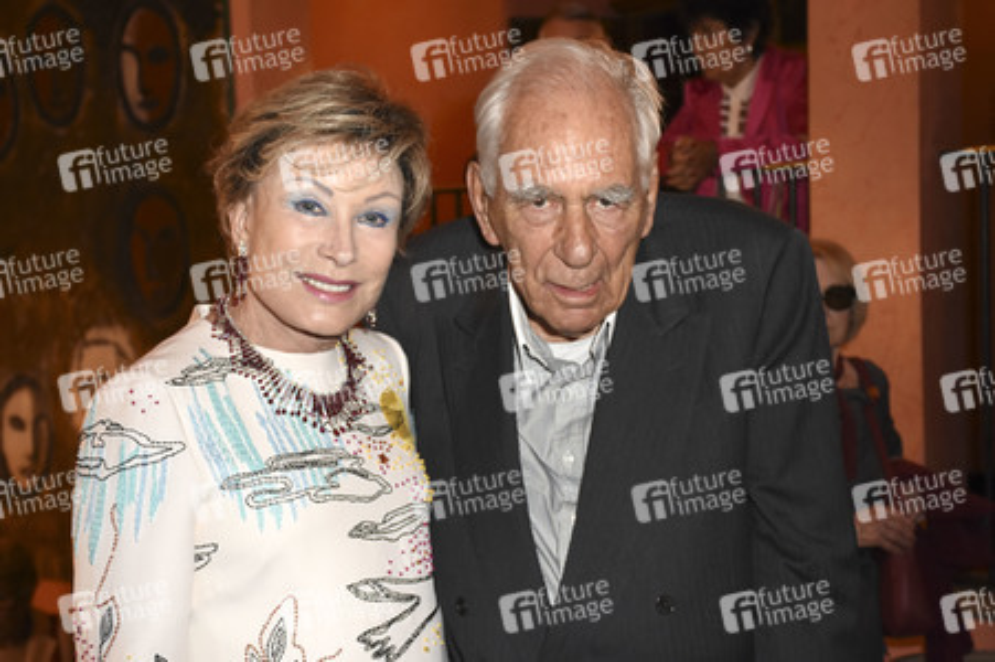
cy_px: 331
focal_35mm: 57
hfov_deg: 35.1
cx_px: 498
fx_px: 1574
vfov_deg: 23.7
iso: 1600
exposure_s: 1/100
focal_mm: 38
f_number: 4.5
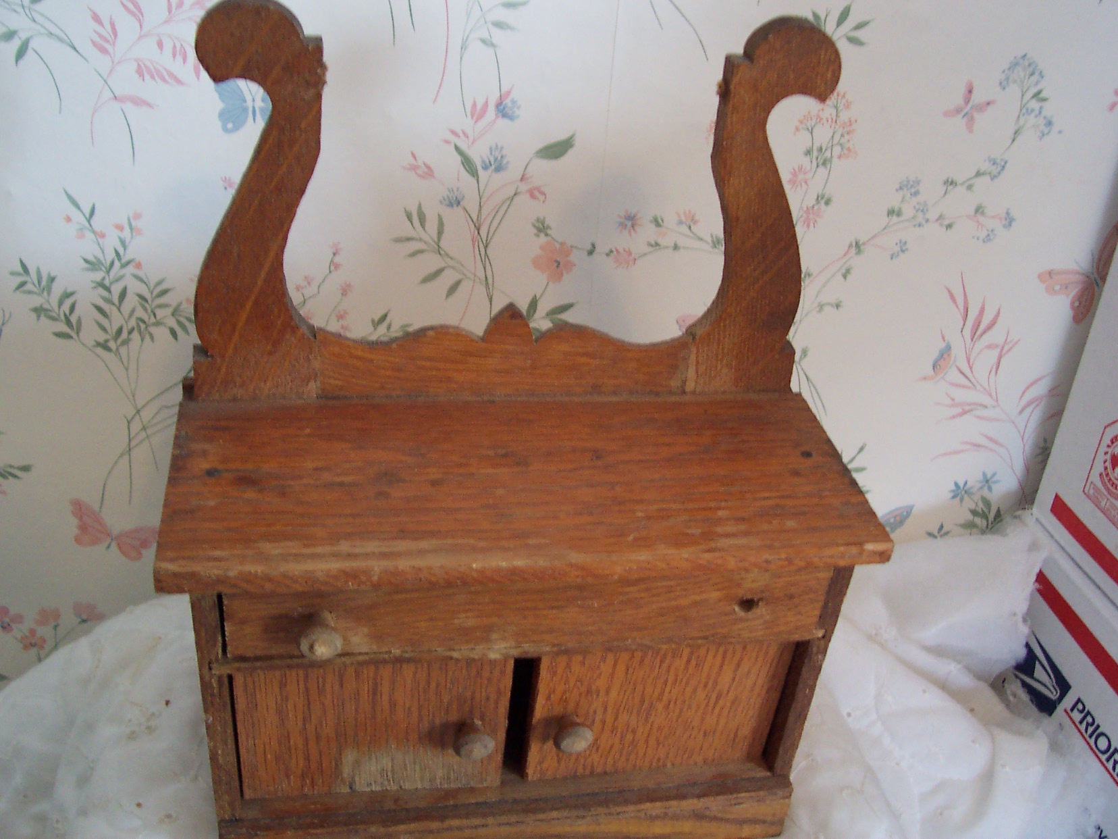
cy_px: 420
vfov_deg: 38.7
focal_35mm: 37
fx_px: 1195
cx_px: 559
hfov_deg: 50.1
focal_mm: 5.6
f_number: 2.8
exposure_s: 1/30
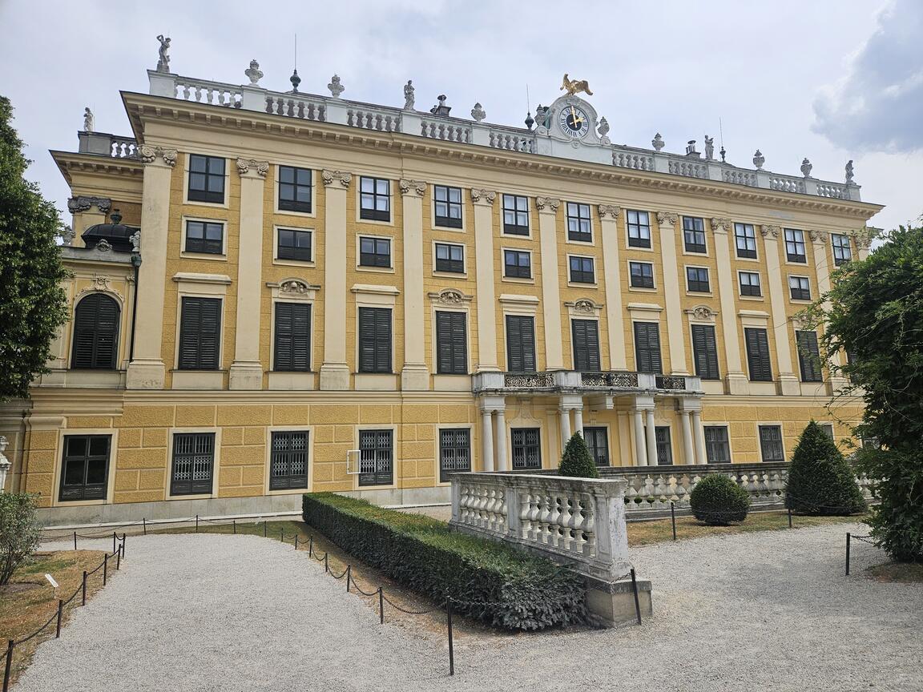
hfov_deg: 73.9
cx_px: 462
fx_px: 613
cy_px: 346
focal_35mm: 23
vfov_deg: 58.9
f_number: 1.8
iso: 25
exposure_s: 1/2961
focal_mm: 5.4
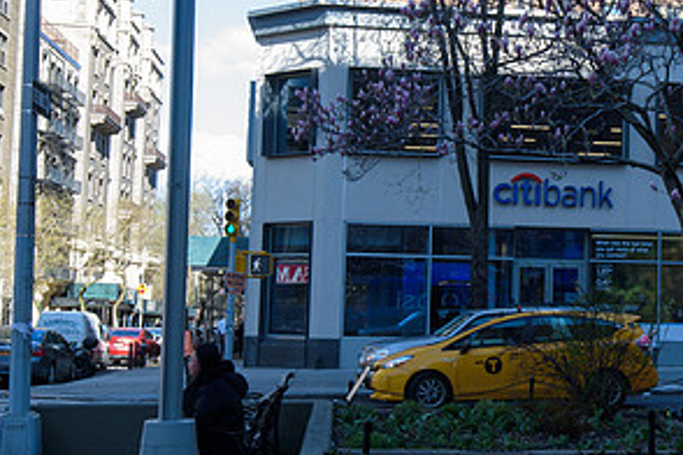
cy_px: 205
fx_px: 1309
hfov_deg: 28.4
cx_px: 574
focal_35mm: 69
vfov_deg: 19.7
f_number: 16
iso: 50
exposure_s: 1/6
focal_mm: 35
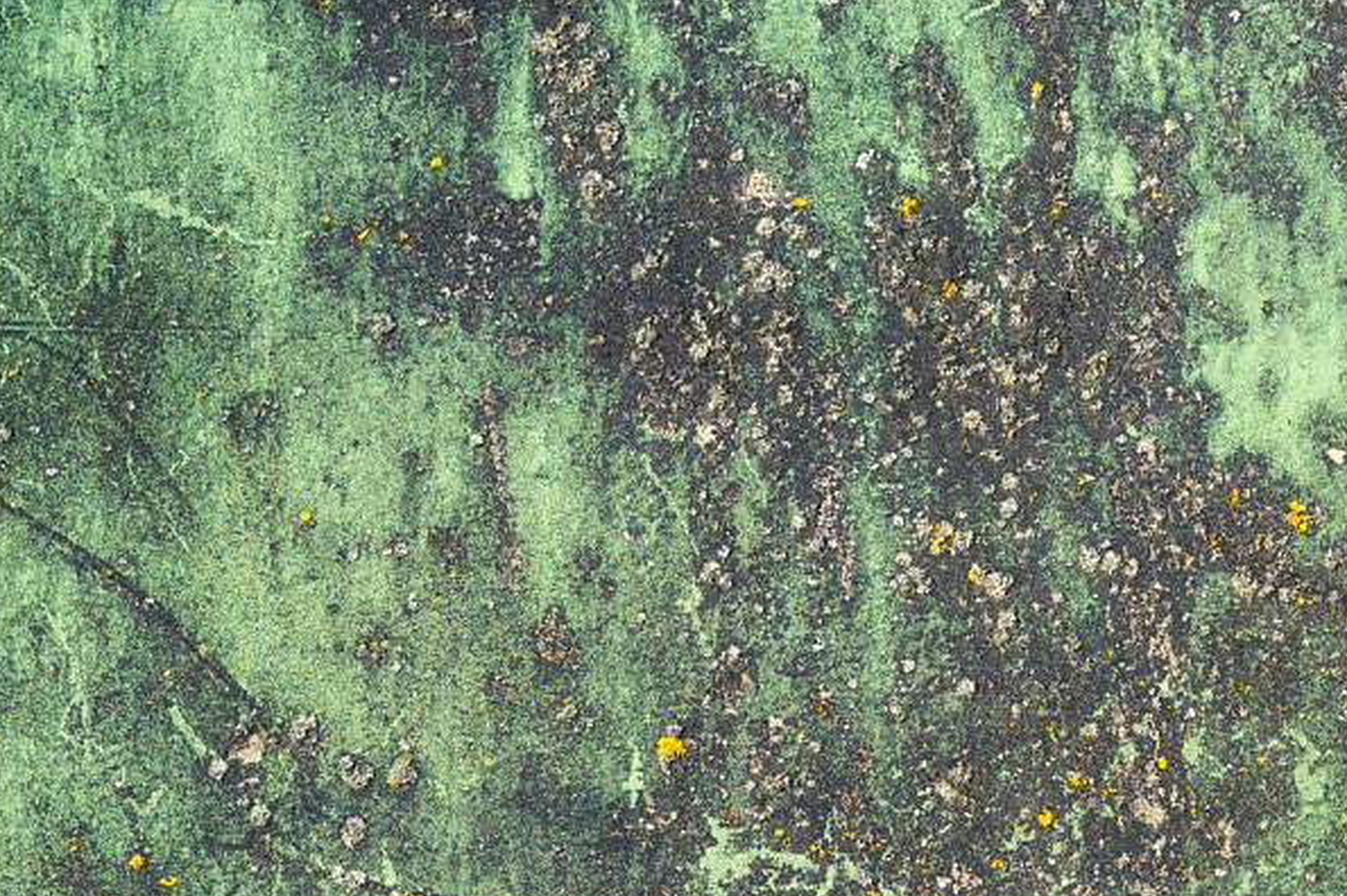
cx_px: 1005
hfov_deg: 13.8
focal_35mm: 148
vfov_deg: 9.2
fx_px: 5534
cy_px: 971
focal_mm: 55
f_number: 8
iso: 100
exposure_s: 1/250
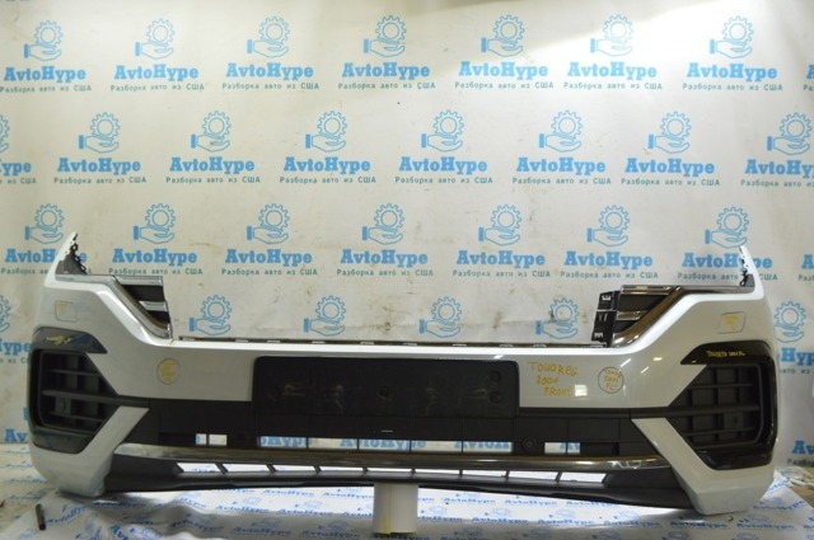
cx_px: 407
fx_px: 779
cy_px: 270
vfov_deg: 38.3
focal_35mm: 34
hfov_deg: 55.2
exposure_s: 1/20
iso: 400
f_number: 5.6
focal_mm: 23
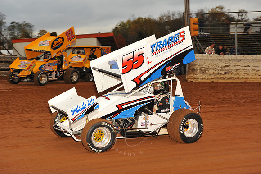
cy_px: 87
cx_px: 130
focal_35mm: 70
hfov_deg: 28.9
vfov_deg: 19.4
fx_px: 507
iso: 800
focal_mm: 70
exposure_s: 1/320
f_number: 7.1
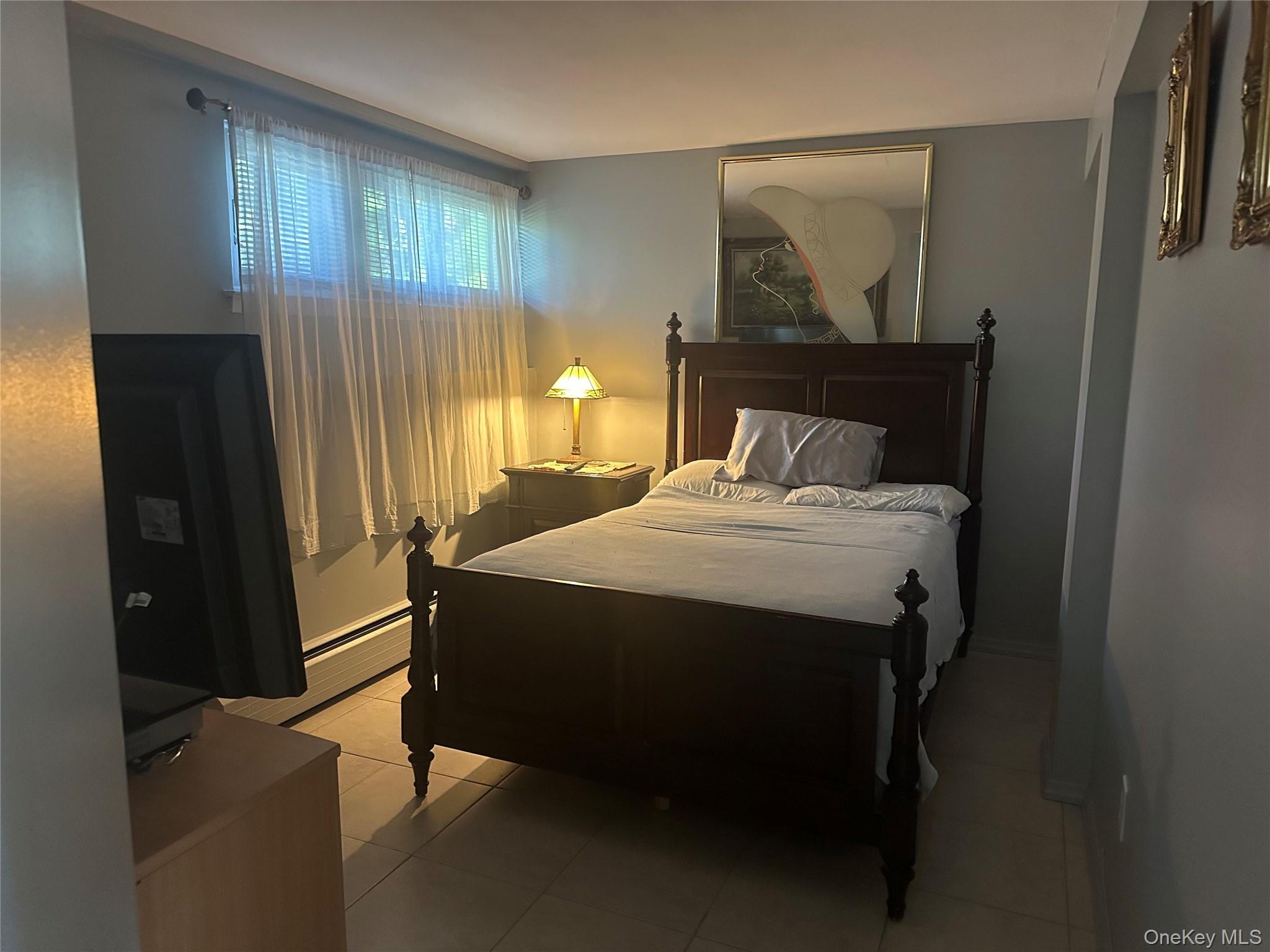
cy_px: 476
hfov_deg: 71.6
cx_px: 635
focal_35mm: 24
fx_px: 881
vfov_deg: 56.8
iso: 800
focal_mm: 6.86
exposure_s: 1/40
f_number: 1.78
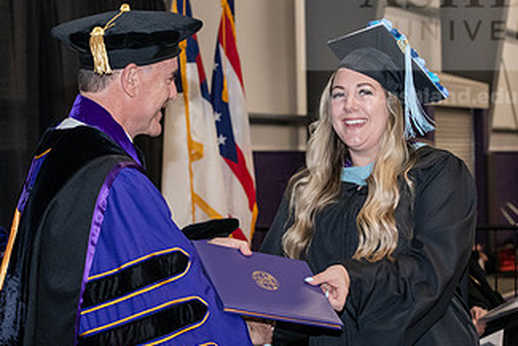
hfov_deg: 16.4
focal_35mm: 125
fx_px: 1799
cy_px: 130
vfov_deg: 11.0
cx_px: 253
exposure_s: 1/200
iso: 2500
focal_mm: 70
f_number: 5.6
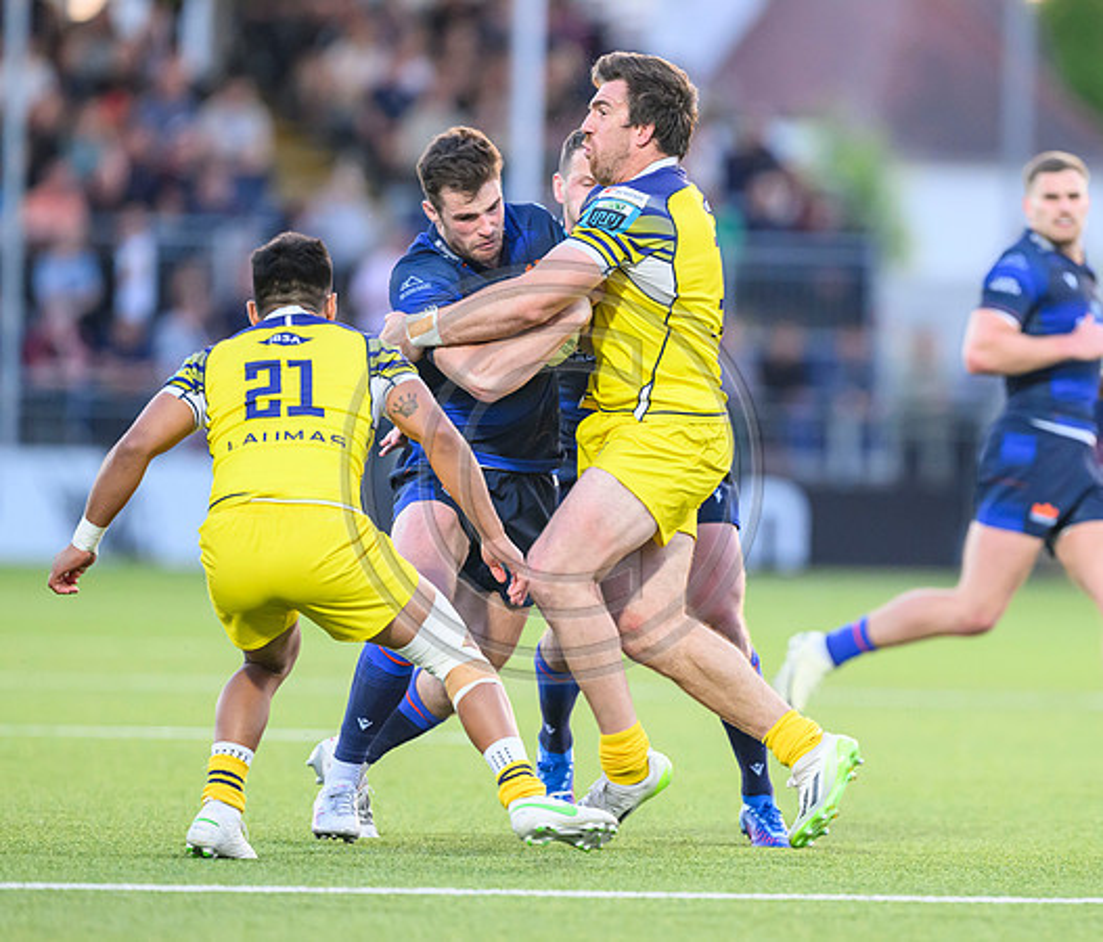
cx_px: 732
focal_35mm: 544
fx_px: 18233
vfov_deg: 3.0
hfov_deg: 3.5
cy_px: 529
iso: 4000
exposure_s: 1/1000
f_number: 3.5
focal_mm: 400
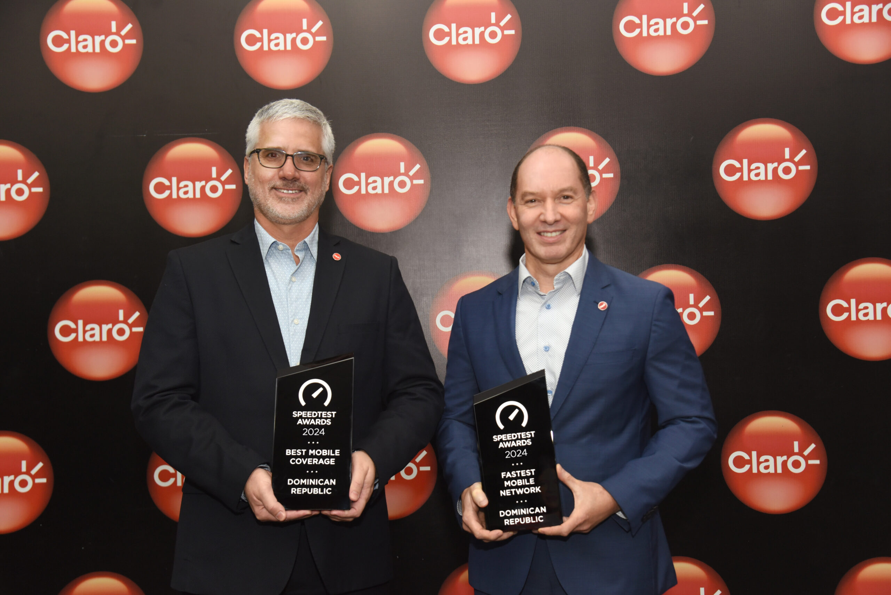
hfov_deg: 44.5
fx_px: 1089
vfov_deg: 30.5
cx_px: 446
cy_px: 298
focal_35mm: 44
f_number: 4.5
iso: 1600
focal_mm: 44
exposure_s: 1/100
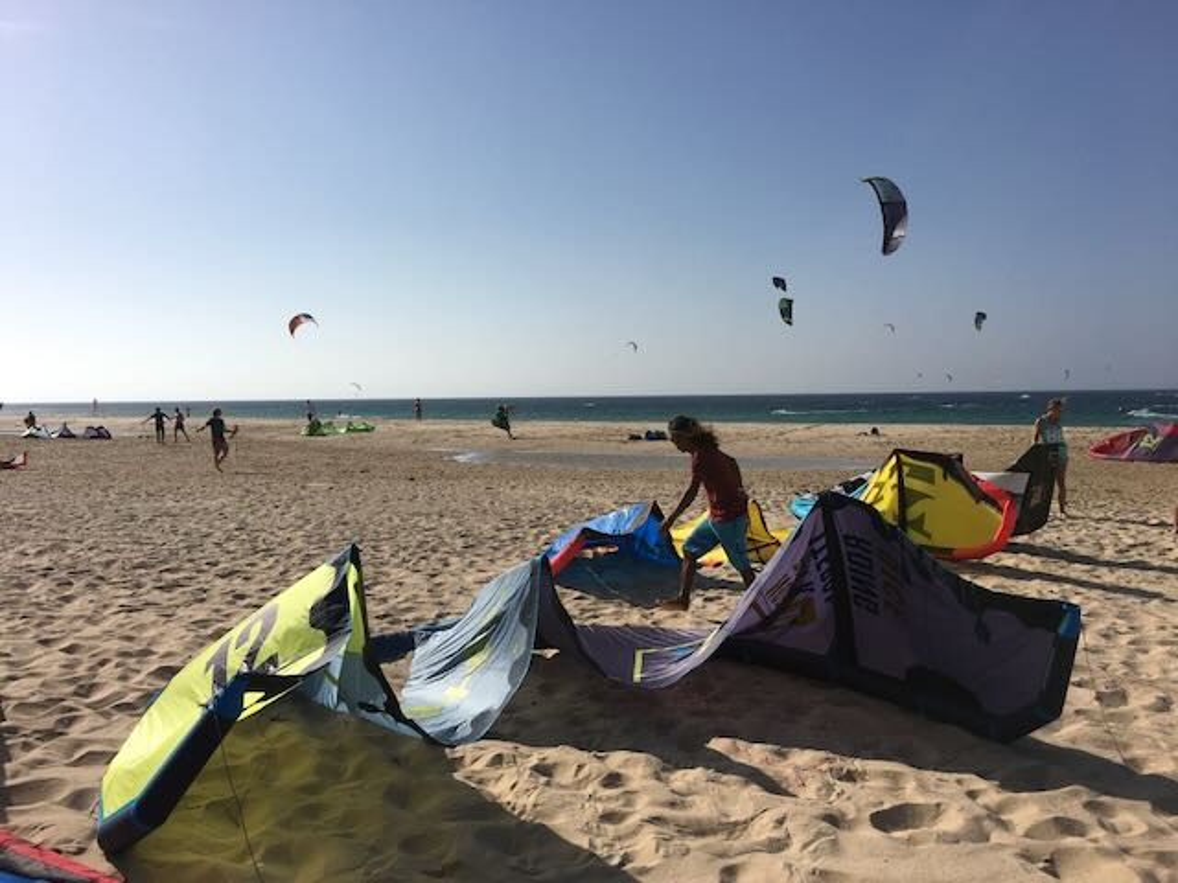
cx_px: 589
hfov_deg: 61.7
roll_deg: +0.4
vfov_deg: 48.2
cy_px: 442
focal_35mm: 29
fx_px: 987
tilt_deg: -3.8
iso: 25
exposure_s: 1/4049
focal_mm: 4.15
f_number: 2.2
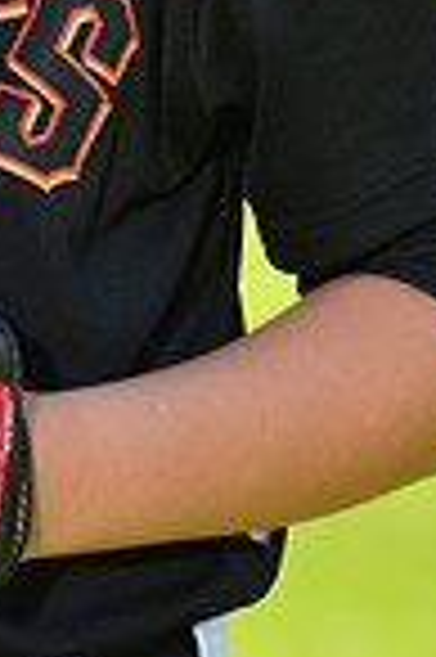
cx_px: -281
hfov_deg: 2.0
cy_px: -270
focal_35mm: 676
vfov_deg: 3.0
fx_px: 12309
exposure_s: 1/250
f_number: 8
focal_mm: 170
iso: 200
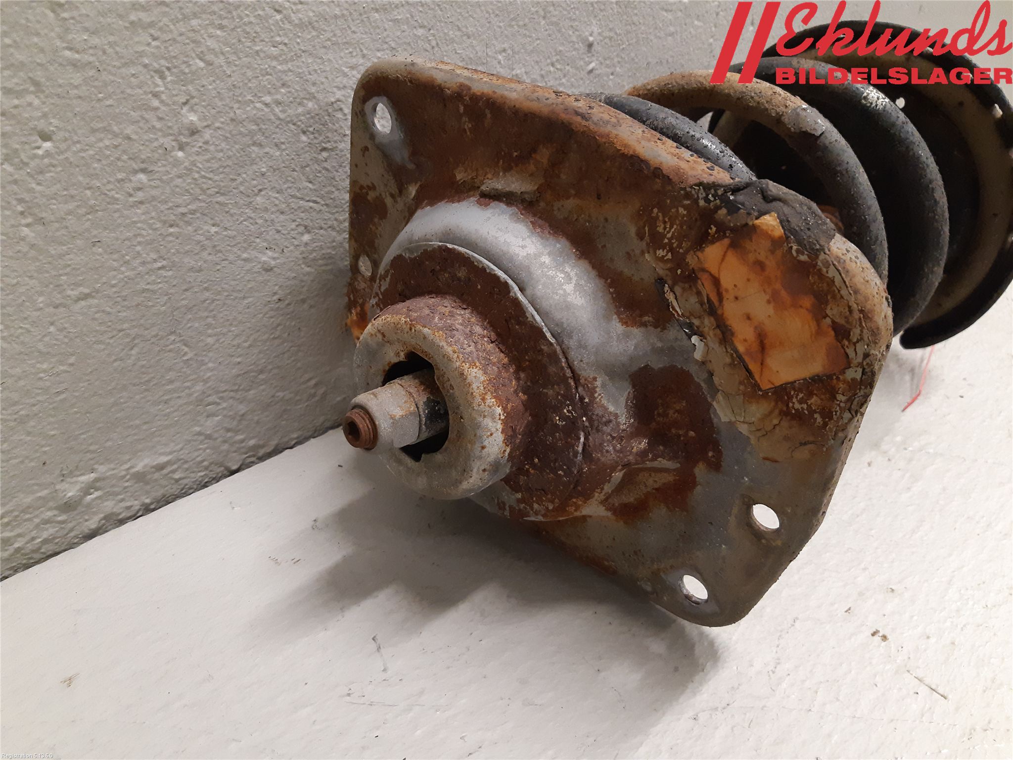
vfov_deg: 53.1
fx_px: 761
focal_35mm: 26
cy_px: 380
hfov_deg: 67.3
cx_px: 506
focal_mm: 3.93
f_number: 1.7
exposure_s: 1/50
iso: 250
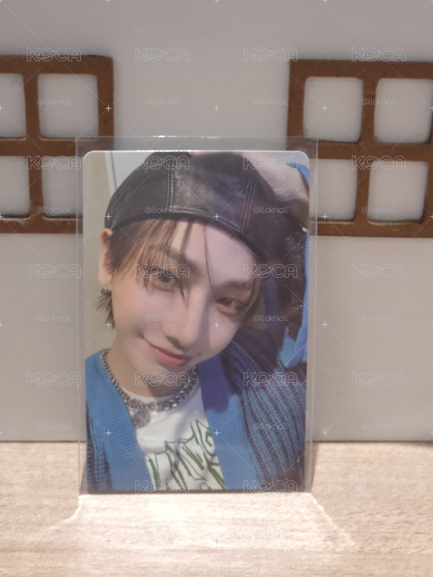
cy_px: 288
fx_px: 1151
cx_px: 216
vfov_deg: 28.2
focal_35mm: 69
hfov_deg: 21.3
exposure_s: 1/30
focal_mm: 7
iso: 200
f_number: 2.4
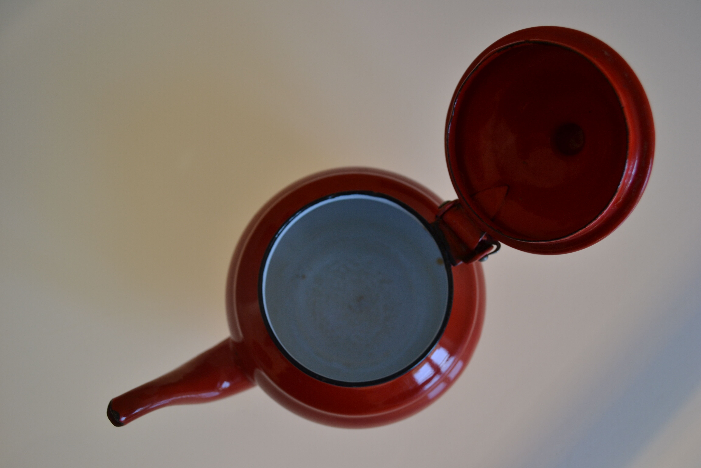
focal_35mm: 36
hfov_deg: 53.1
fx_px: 701
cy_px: 234
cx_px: 350
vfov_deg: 36.9
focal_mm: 24
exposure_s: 1/125
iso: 250
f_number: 5.6
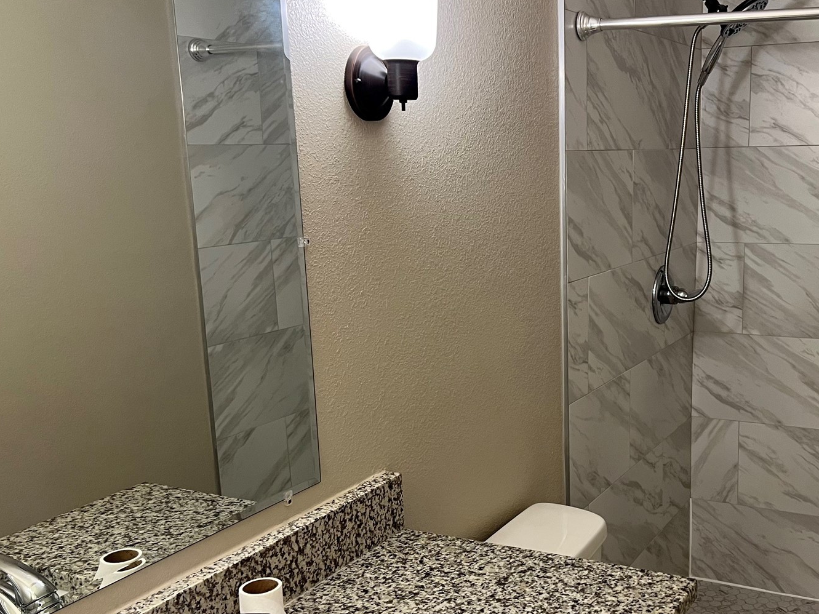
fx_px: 946
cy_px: 367
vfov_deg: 35.8
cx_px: 578
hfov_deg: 45.7
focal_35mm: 40
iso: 125
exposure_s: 1/60
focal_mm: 5.7
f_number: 1.5
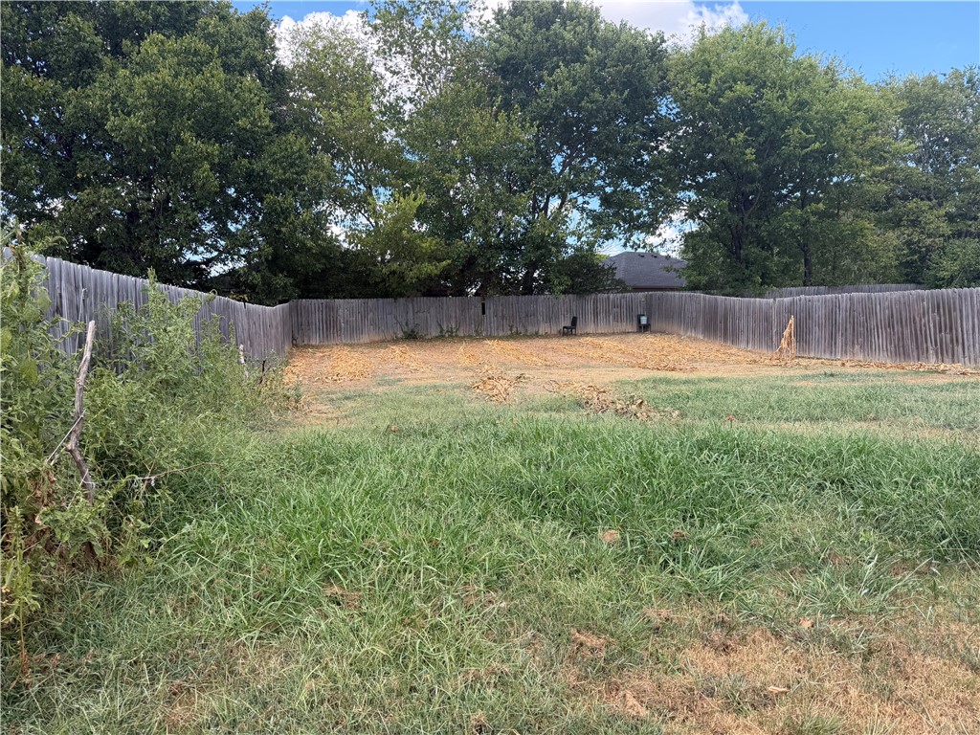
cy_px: 368
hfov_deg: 71.6
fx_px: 679
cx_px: 490
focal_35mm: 24
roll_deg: +1.1
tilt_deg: -4.2
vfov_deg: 56.8
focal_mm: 6.76
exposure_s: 1/955
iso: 100
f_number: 1.78
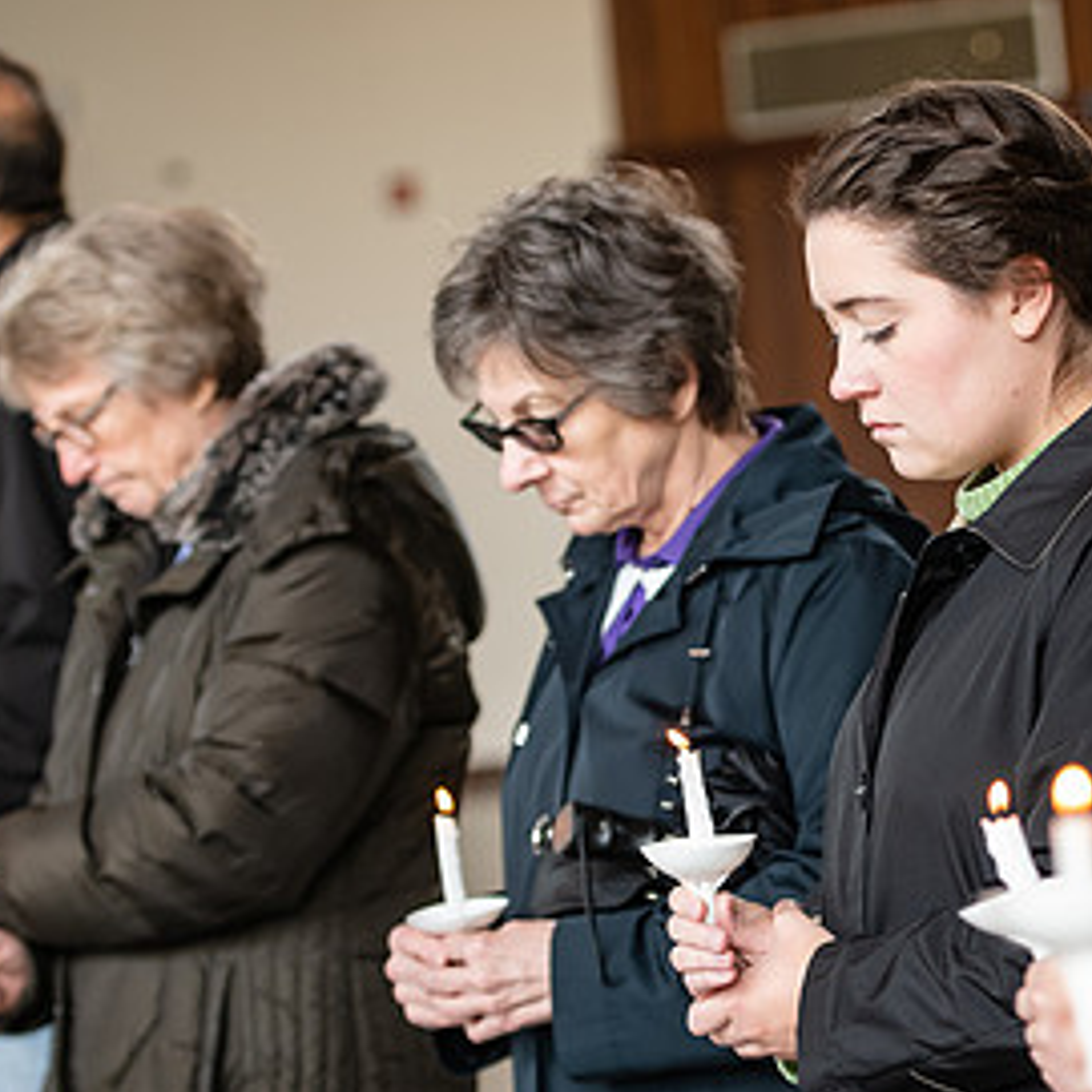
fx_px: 5318
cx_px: 786
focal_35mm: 149
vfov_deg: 11.7
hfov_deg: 11.7
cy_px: 671
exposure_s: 1/200
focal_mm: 82
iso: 800
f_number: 3.2
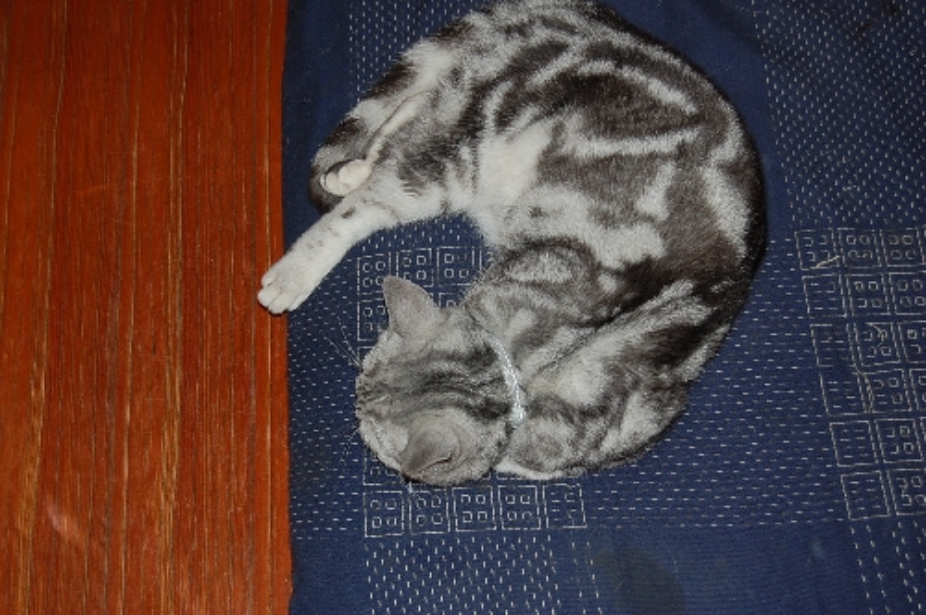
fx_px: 1541
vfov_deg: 22.6
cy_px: 308
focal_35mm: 60
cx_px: 463
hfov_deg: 33.4
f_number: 5
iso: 400
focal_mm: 40
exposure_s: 1/60
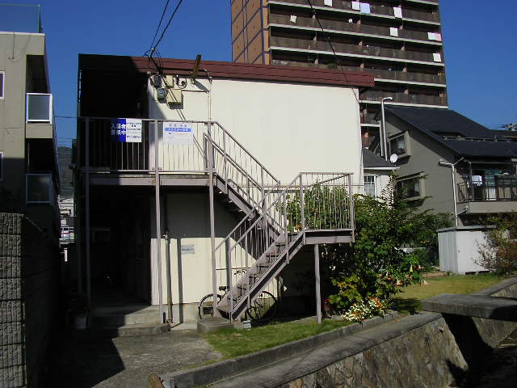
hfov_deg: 49.0
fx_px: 568
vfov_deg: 37.7
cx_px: 258
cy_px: 194
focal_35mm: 38
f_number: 4.1
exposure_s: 1/1073
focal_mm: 5.8
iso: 50
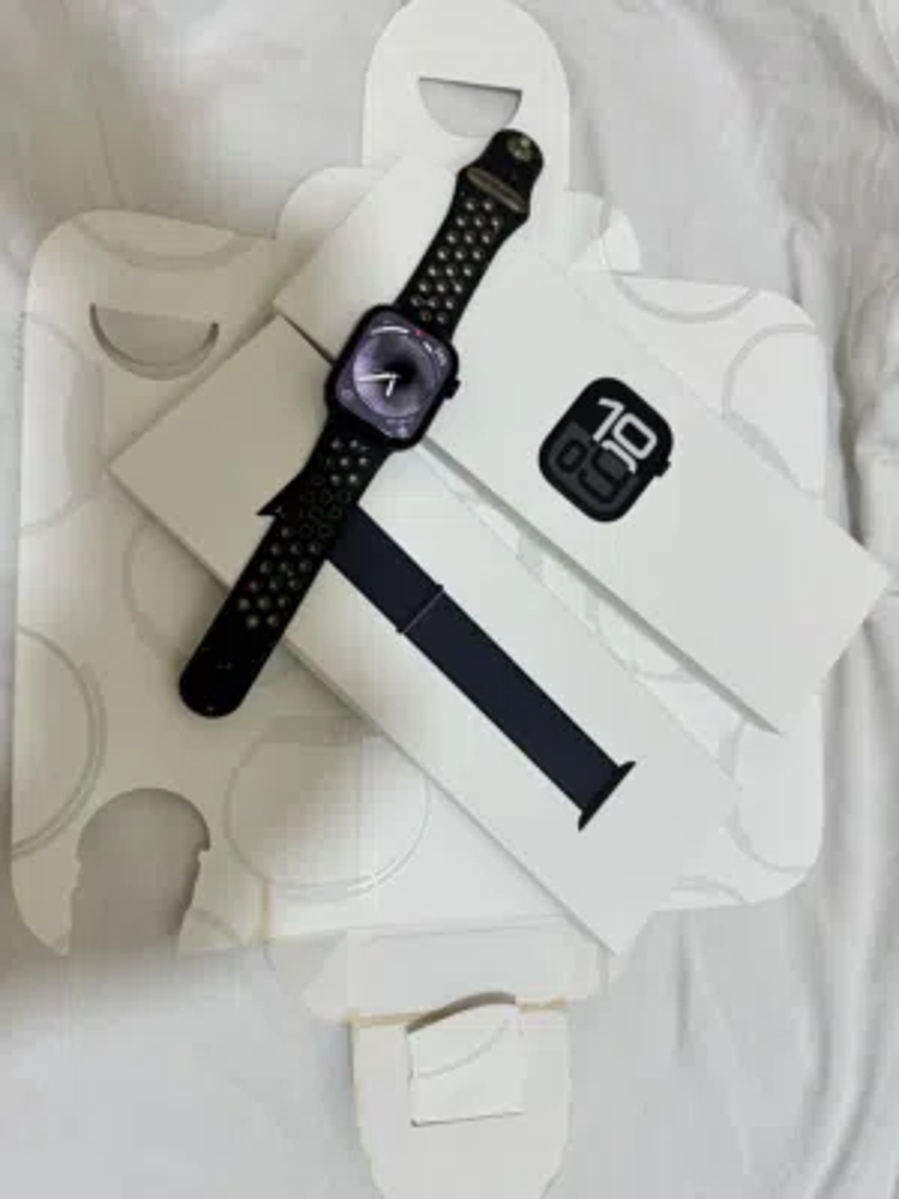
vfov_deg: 71.6
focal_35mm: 24
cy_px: 600
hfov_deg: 56.8
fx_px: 831
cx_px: 450
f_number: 1.78
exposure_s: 1/121
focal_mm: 6.86
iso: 200
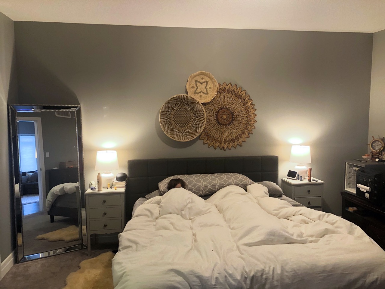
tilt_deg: -5.2
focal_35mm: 28
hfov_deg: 63.4
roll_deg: +1.4
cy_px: 144
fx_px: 311
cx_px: 192
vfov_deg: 49.7
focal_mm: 4
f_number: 1.8
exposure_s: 1/56
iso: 400
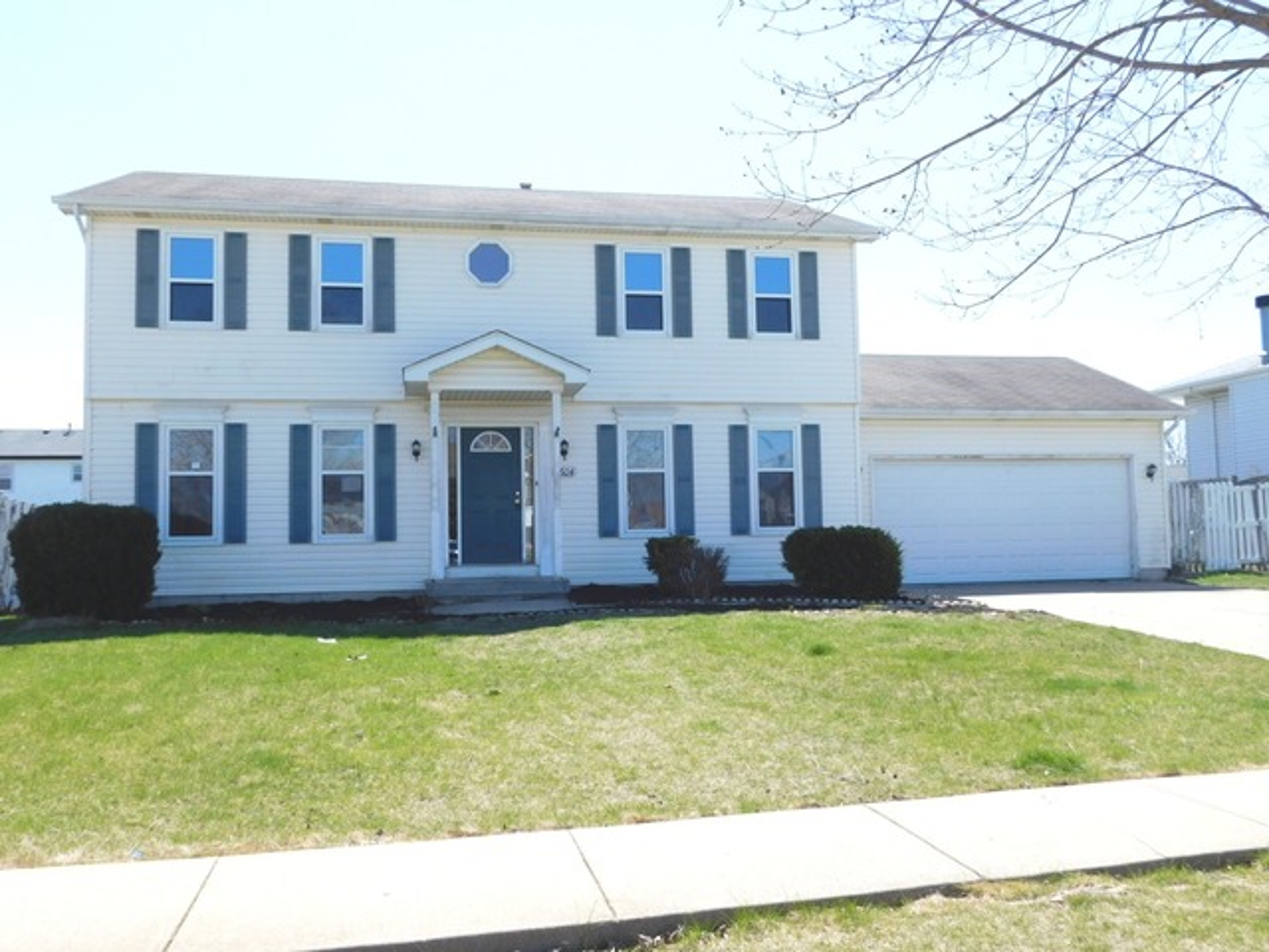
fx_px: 1100
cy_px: 476
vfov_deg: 46.8
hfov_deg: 60.0
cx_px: 634
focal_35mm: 30
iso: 125
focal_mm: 5.3
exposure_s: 1/1000
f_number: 3.2
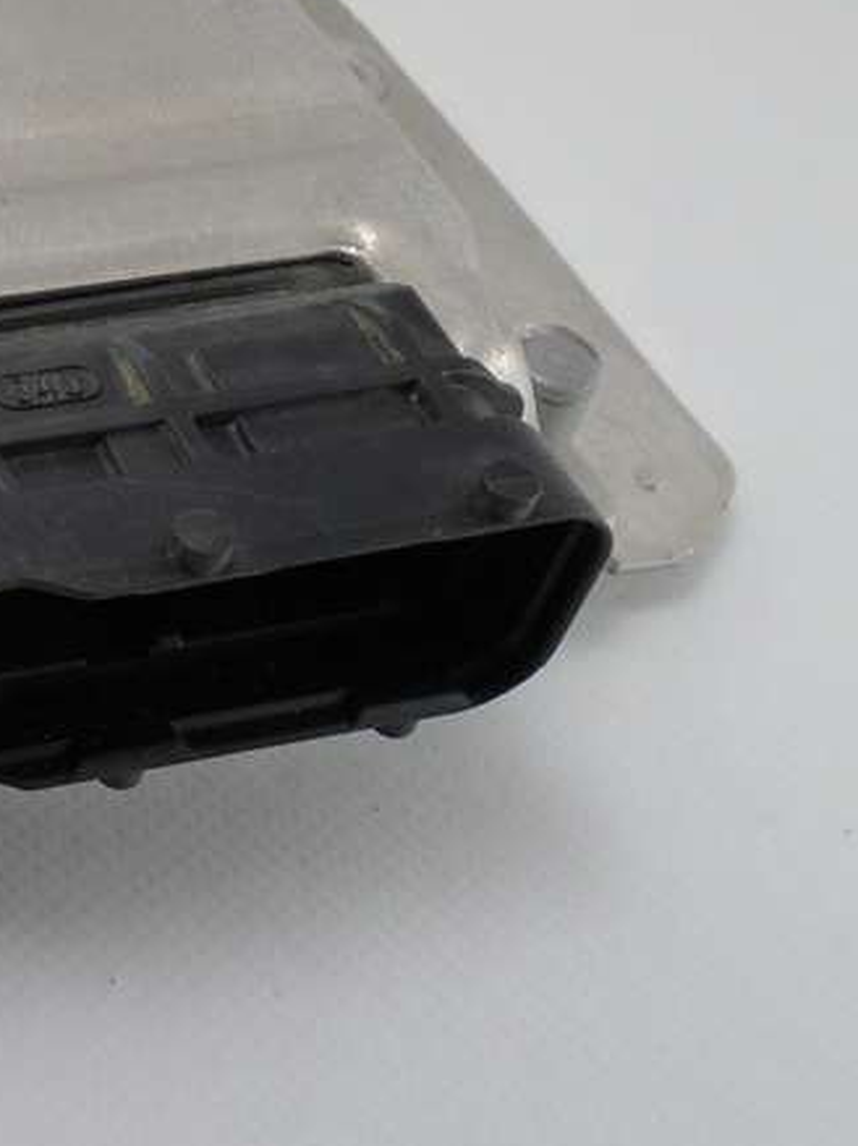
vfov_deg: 29.4
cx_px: -513
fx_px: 2150
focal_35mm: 65
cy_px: 290
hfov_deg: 19.1
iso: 100
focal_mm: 4.6
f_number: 3.2
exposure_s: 1/125
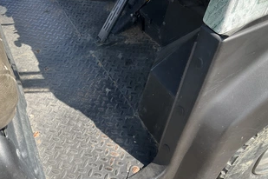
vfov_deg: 34.2
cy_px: 79
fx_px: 290
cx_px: 117
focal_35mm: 39
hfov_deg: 49.4
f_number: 1.8
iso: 25
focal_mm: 3
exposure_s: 1/391
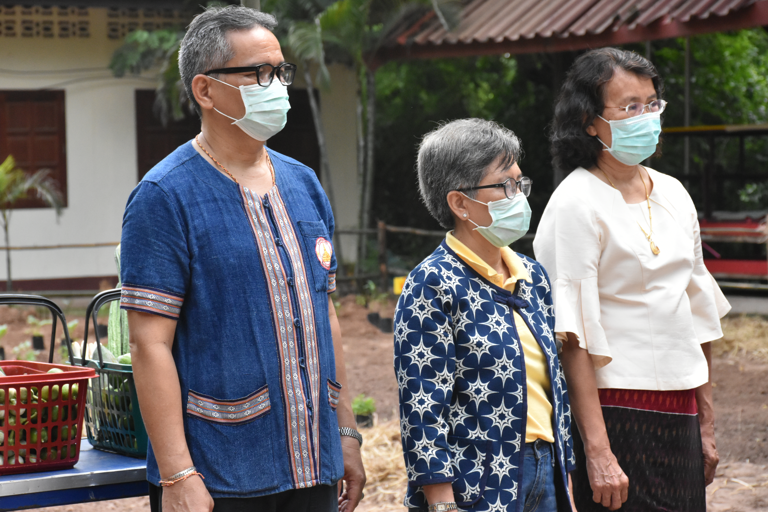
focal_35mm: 120
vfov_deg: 11.4
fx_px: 2560
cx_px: 384
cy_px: 256
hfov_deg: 17.1
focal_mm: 80
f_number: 8
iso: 2500
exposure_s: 1/1000
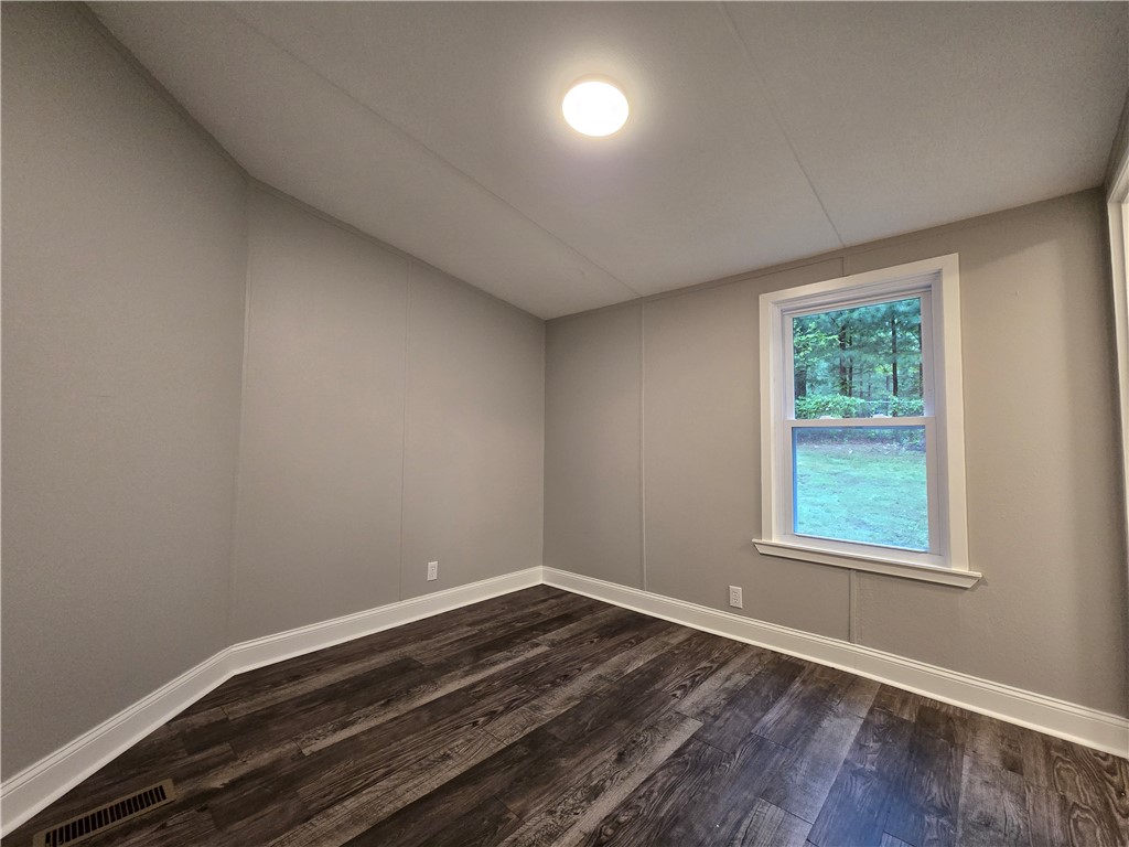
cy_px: 424
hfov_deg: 106.2
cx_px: 564
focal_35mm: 13
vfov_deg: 89.9
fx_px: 424
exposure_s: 1/60
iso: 800
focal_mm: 2.2
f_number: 2.2
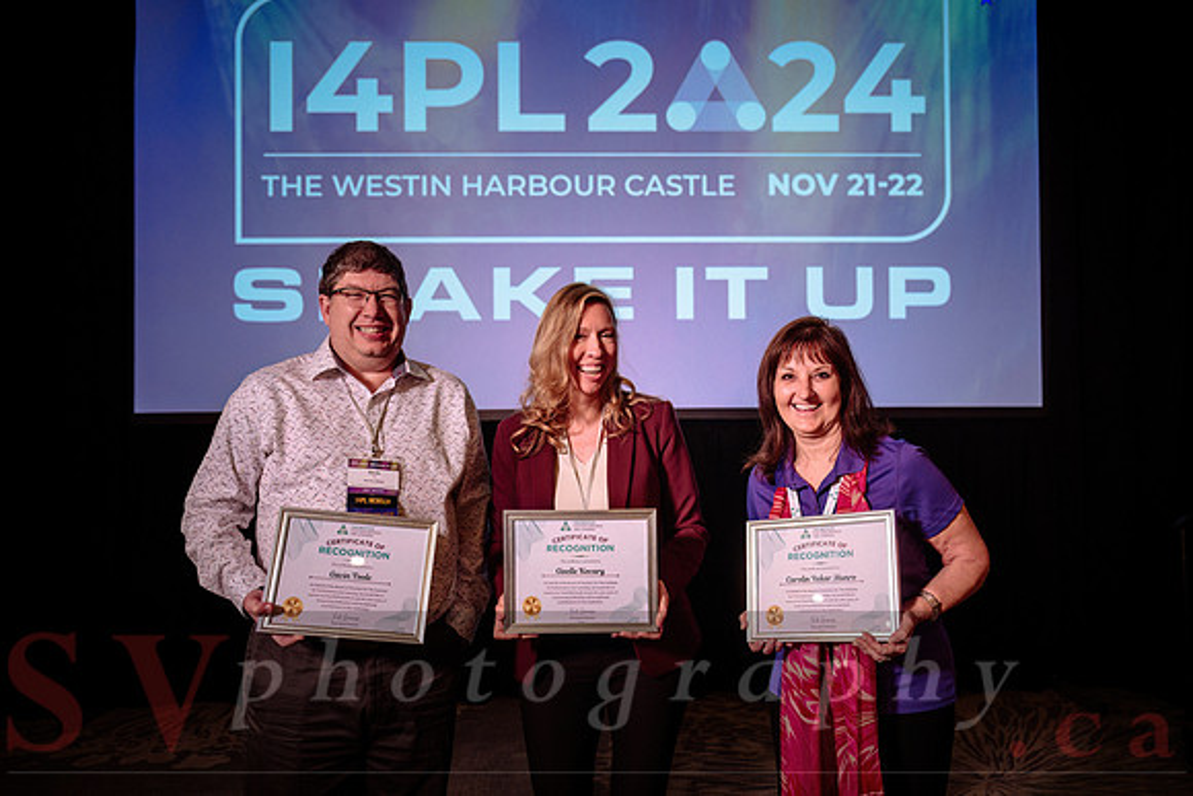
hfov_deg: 62.8
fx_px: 976
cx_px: 637
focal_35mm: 29
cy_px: 427
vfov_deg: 44.4
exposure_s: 1/100
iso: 1000
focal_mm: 27
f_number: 3.5
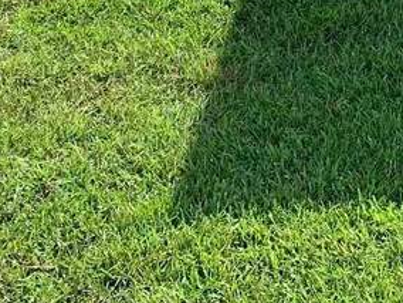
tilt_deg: -3.4
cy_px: -354
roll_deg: -2.0
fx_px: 1362
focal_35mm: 117
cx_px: 656
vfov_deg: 11.2
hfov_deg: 15.2
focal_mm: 4.25
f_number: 1.8
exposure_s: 1/1032
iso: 25
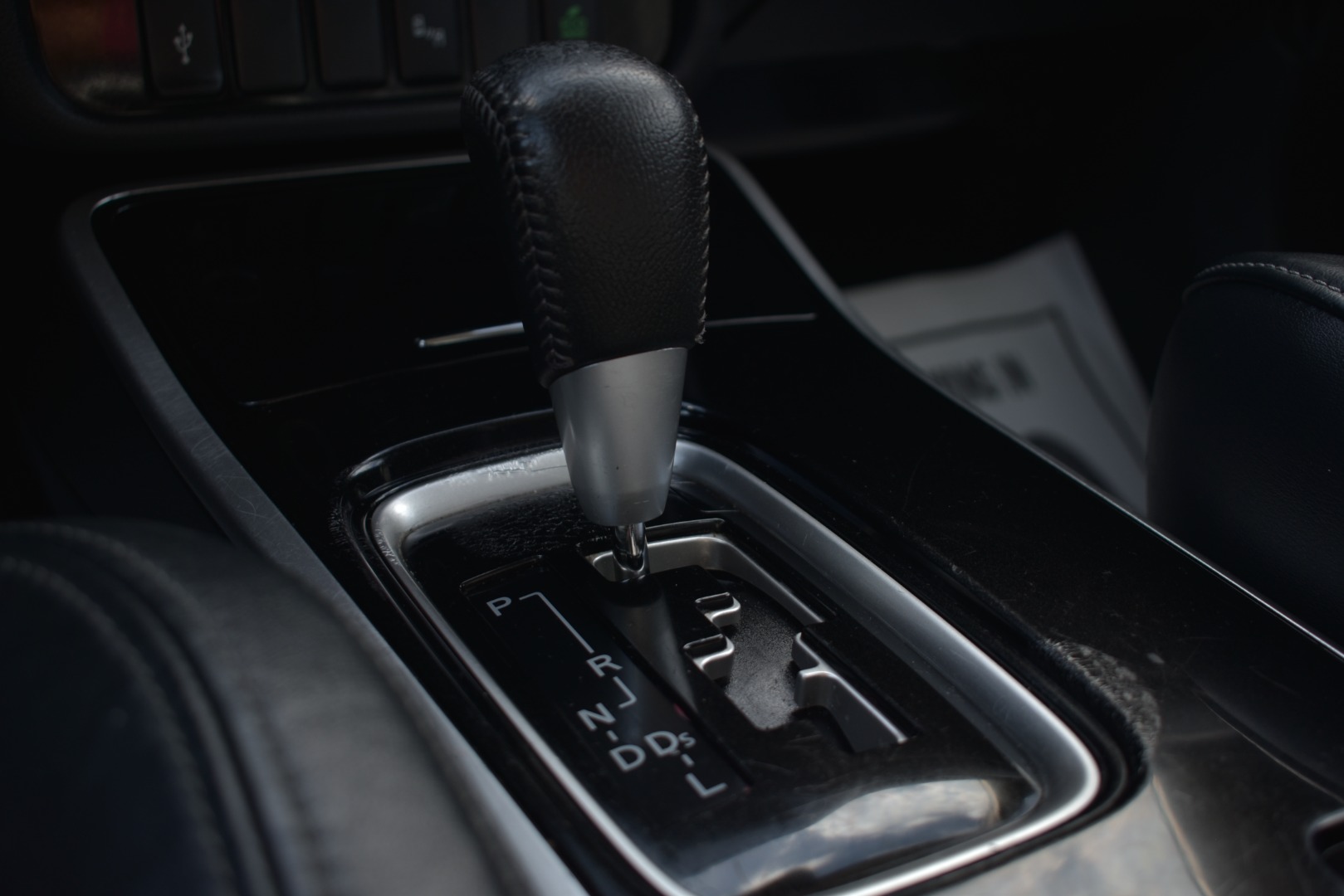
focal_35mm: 42
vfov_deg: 31.9
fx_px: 1568
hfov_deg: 46.4
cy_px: 448
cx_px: 672
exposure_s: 1/100
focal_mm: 28
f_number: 4.2
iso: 100
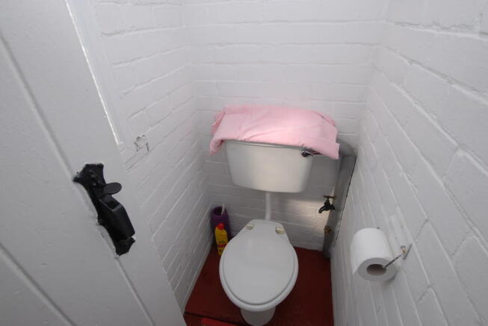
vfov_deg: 69.8
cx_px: 244
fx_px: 234
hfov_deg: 92.4
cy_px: 163
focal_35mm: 17
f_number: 7.1
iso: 200
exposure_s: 1/200
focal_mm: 11.5
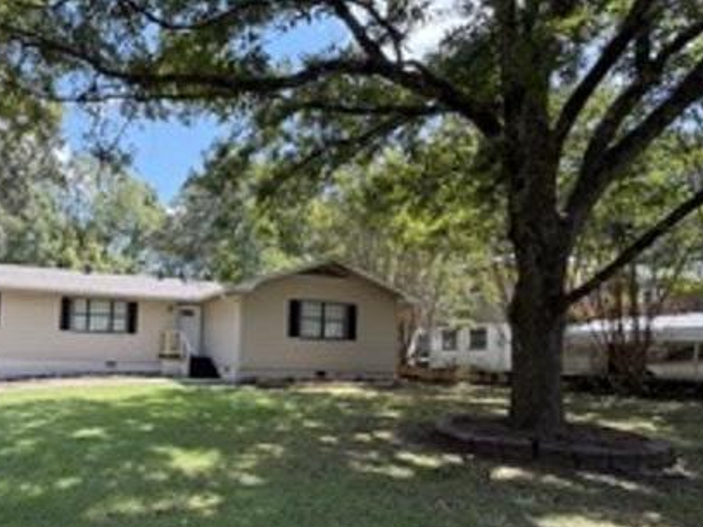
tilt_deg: +3.4
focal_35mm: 22
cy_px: 330
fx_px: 447
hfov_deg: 71.0
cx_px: 173
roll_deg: -2.1
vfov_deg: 60.2
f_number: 2.2
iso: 64
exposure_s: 1/198
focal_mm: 2.22
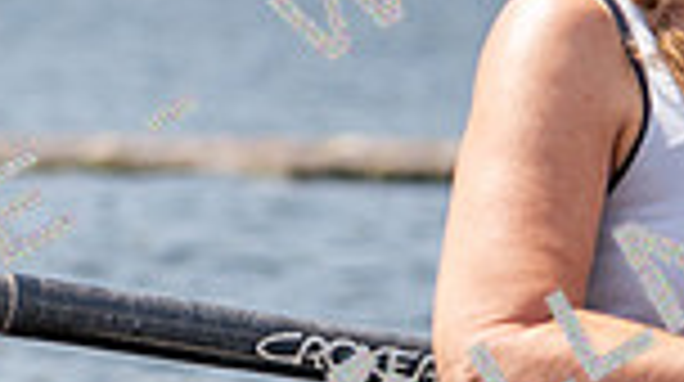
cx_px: -58
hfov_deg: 2.7
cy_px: 137
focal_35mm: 802
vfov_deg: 1.5
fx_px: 14525
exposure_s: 1/1600
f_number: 5.6
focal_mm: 200
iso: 200
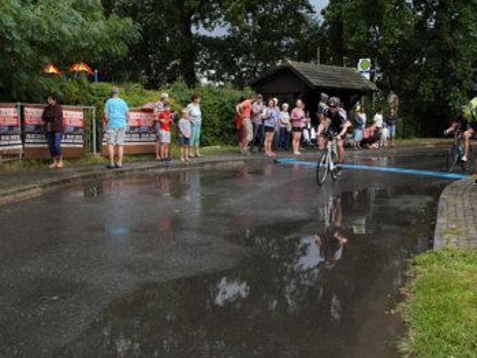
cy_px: 178
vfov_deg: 33.6
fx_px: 593
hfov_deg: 43.8
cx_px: 253
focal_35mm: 43
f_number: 6.3
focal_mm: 26
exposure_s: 1/640
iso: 2500
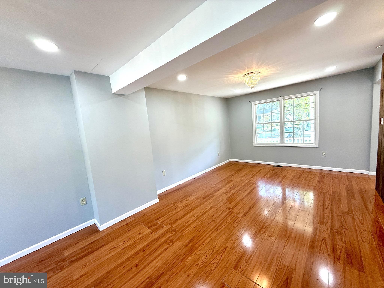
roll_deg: +5.2
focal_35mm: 14
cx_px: 192
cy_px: 144
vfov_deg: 85.7
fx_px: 155
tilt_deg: -6.0
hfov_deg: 102.1
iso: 160
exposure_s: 1/120
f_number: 2.2
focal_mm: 2.22
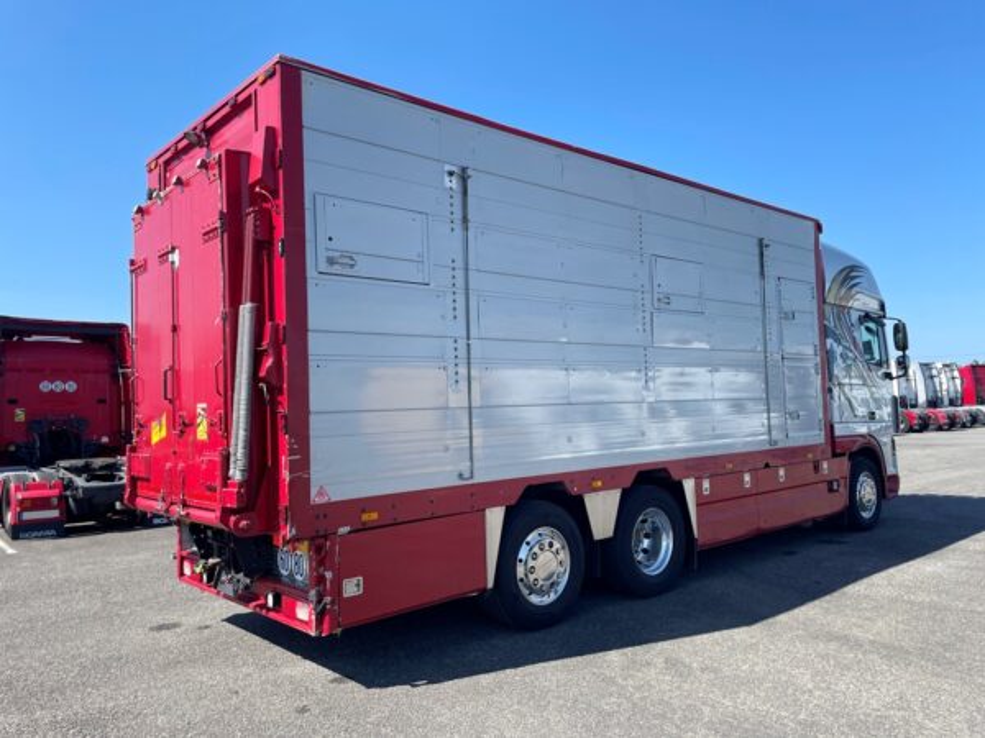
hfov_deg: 67.3
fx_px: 740
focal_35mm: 26
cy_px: 369
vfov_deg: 53.1
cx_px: 492
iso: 32
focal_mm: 4.2
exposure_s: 1/1715
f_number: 1.6
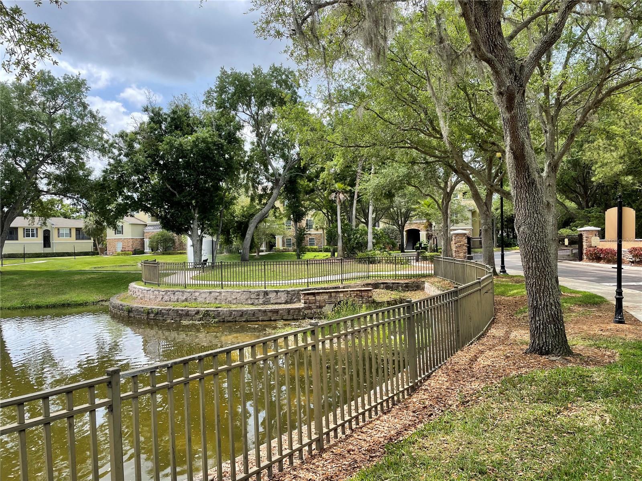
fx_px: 482
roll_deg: +1.8
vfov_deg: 53.1
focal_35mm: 26
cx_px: 321
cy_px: 240
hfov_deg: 67.3
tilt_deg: -0.7
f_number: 1.6
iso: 32
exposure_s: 1/1401
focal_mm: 4.2
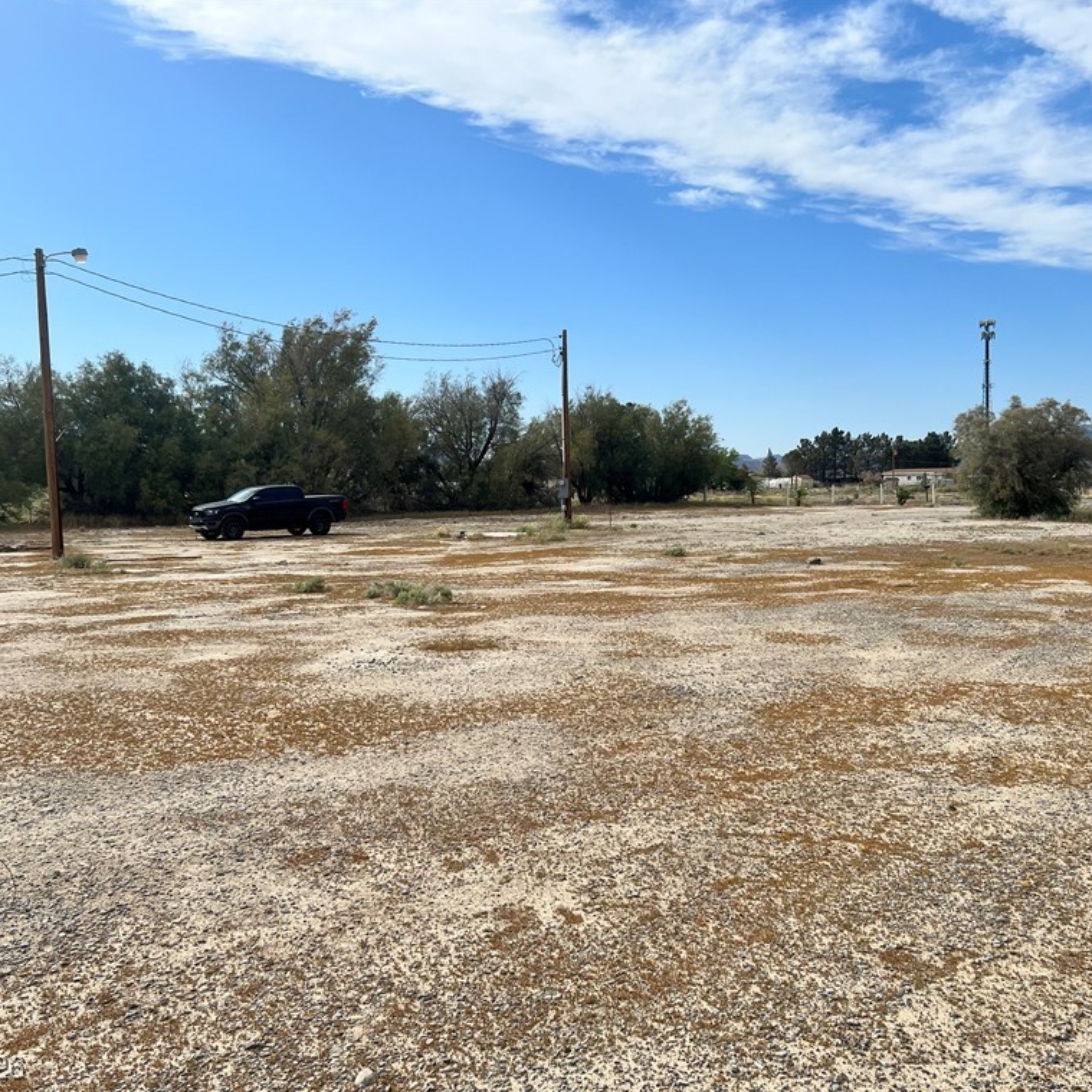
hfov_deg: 52.4
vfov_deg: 52.5
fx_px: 1106
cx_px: 616
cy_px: 547
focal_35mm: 31
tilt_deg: -1.3
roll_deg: +0.4
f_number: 1.5
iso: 50
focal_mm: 5.7
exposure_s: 1/8000
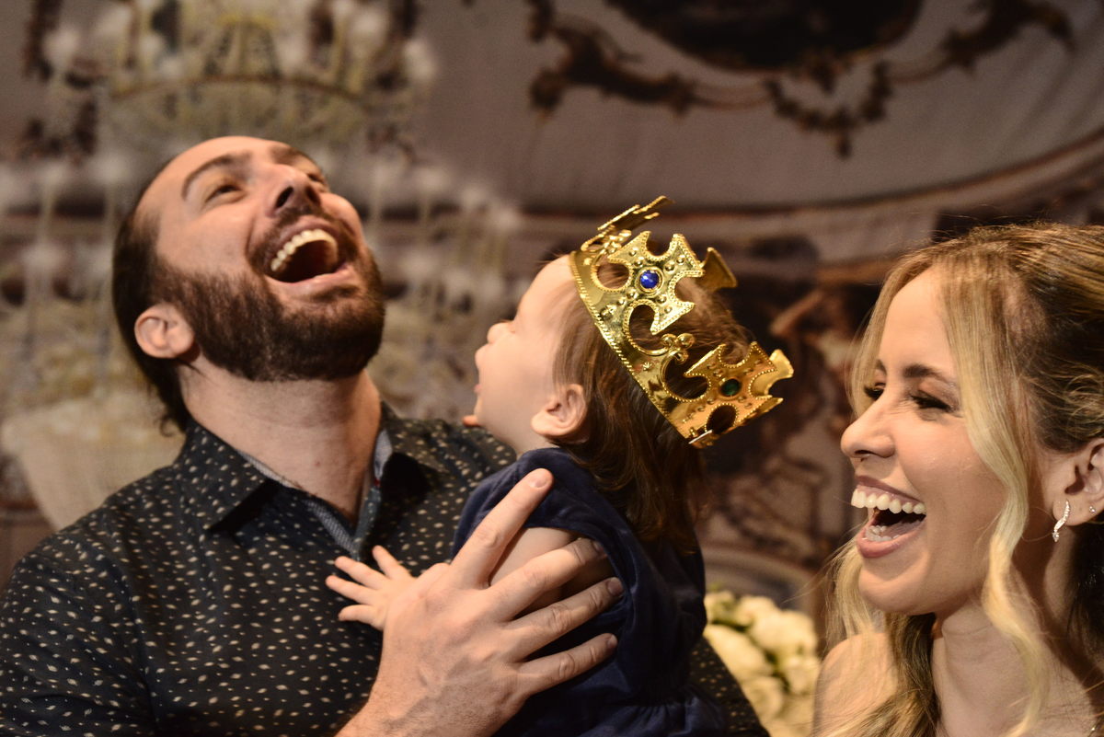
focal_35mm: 50
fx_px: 1534
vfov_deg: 27.0
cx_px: 552
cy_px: 368
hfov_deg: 39.6
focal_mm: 50
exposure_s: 1/100
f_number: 4
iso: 2500
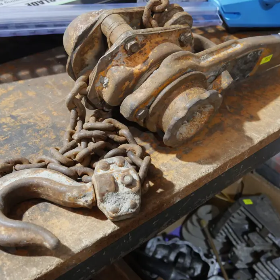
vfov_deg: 36.0
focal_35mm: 47
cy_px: 126
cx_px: 167
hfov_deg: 35.9
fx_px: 430
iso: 1250
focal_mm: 18
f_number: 4
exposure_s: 1/60
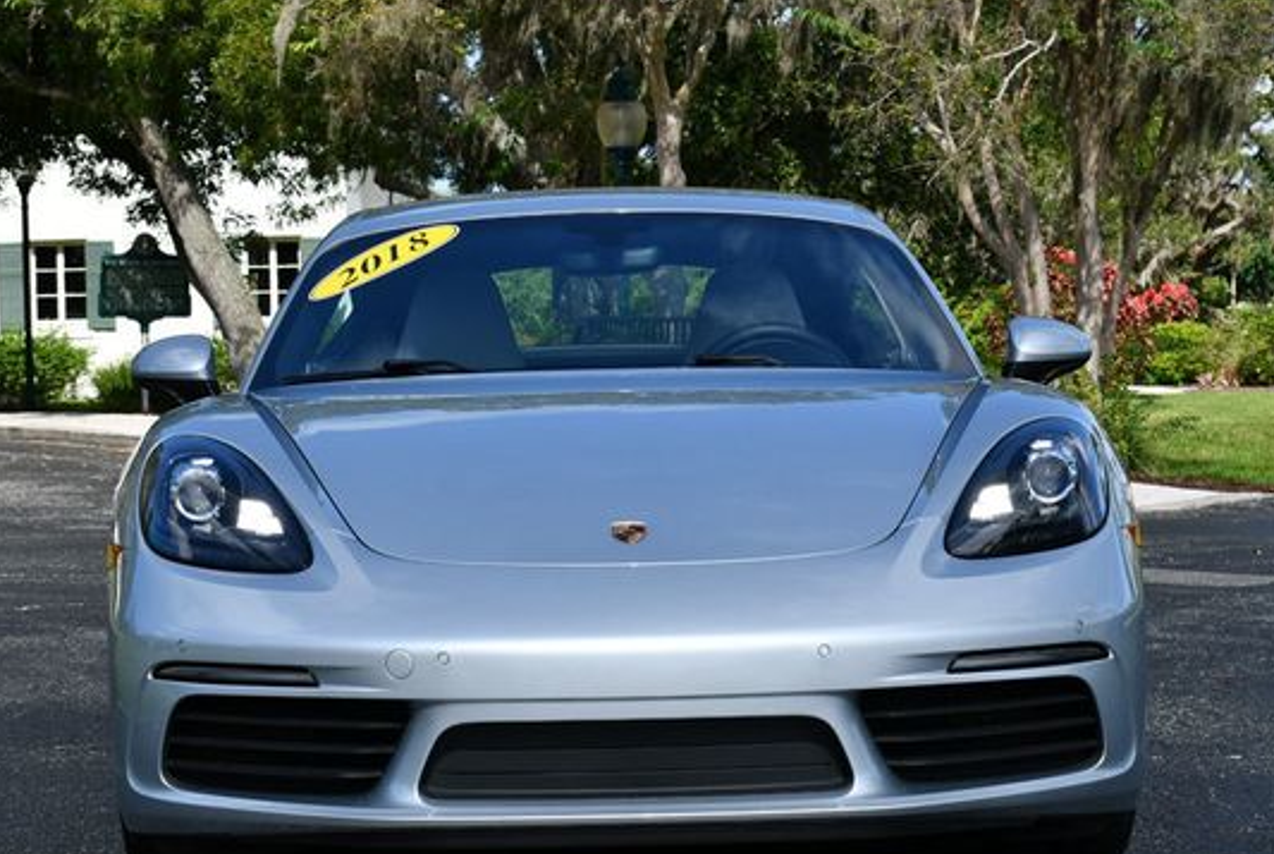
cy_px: 445
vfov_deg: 14.3
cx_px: 600
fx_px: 3402
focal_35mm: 96
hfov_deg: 21.2
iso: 100
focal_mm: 40
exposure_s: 1/320
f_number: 9
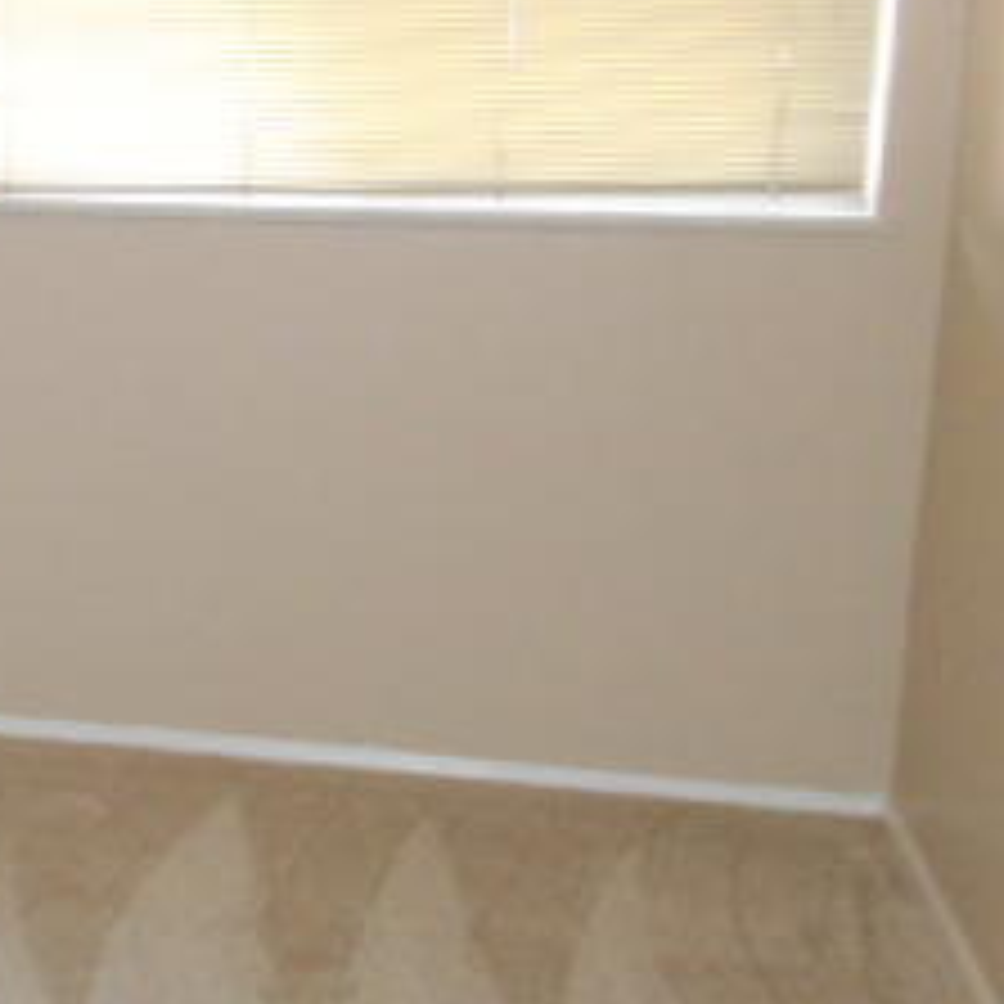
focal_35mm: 66
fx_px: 2166
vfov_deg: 26.1
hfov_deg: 23.3
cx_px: -284
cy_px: 432
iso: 280
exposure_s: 1/25
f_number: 3.2
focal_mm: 4.6
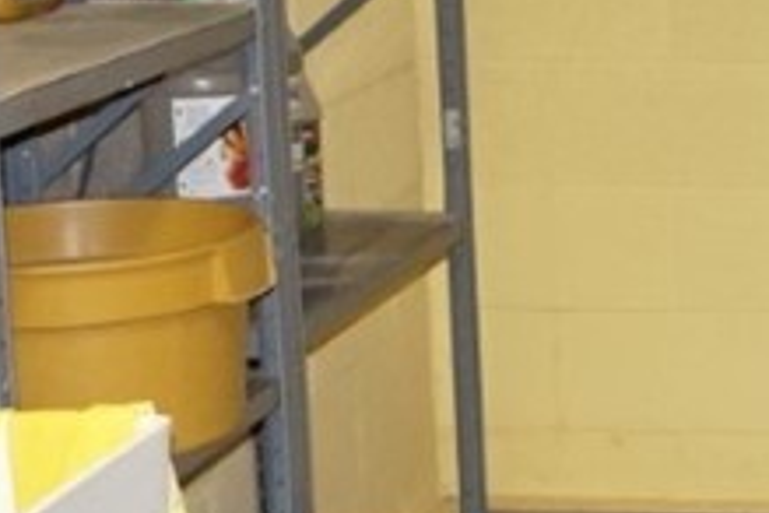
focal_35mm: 149
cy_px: 292
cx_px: 973
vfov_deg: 9.2
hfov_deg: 13.3
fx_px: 3183
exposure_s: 1/160
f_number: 4
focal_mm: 20
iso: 1000
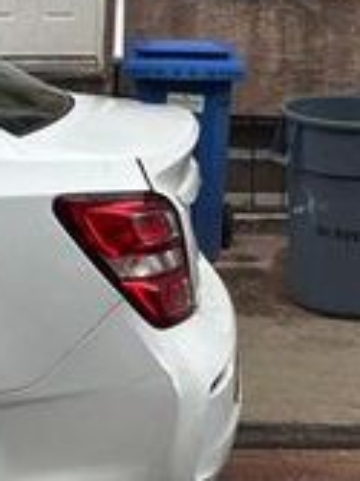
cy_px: -324
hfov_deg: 15.4
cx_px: 219
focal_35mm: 96
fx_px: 1333
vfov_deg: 17.5
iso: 64
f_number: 1.78
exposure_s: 1/179
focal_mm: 6.86
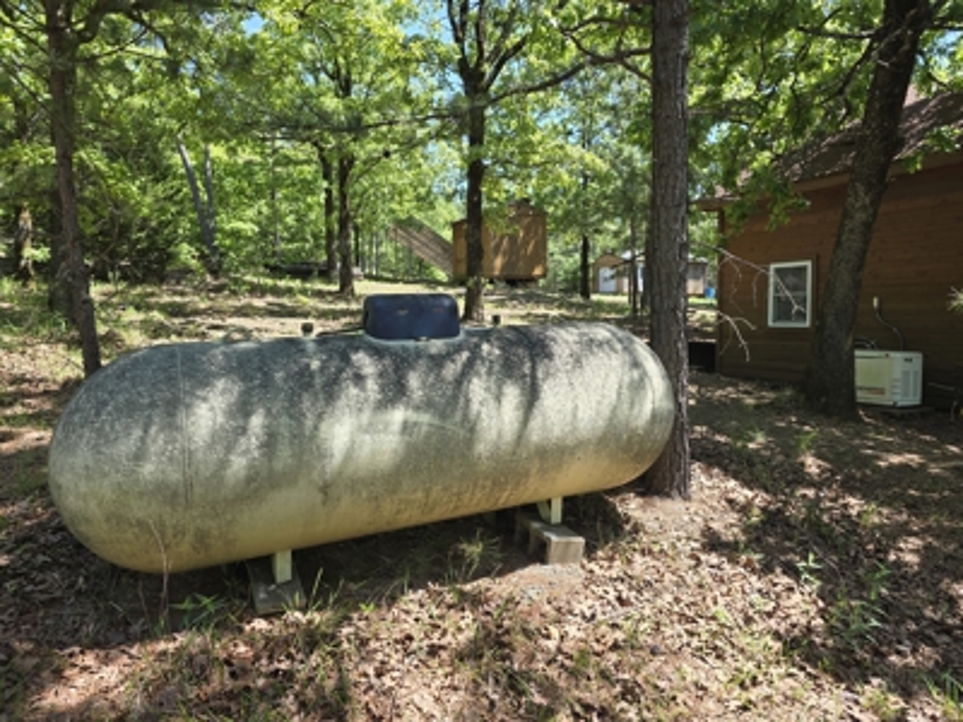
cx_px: 482
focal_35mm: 23
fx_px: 640
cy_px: 361
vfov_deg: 58.9
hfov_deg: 73.9
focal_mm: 6.3
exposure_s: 1/180
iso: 16
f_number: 1.7
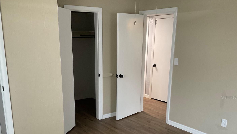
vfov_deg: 32.3
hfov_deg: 55.1
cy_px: 97
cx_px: 102
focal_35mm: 36
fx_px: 226
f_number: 1.8
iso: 200
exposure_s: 1/60
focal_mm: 3
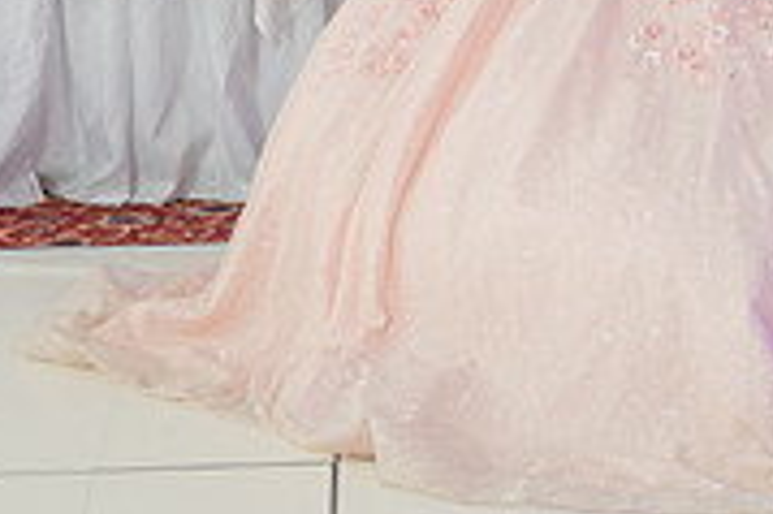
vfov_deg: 8.0
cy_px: -164
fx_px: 3647
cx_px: 553
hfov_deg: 12.1
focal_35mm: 170
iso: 400
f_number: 2.8
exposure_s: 1/100
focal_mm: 45
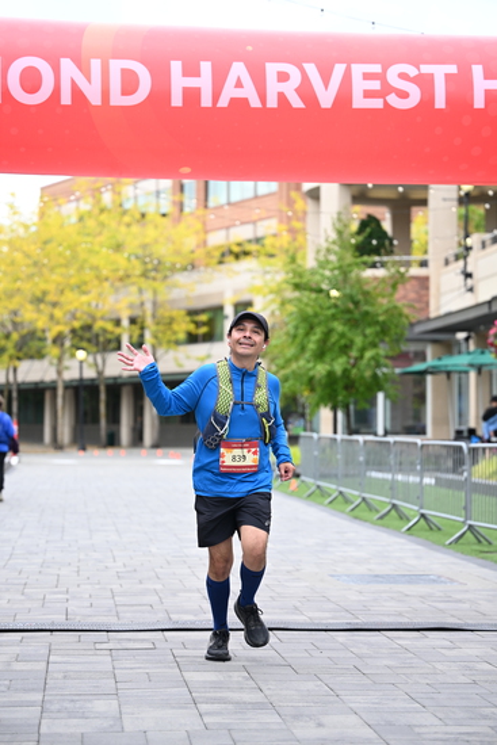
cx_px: 248
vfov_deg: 24.8
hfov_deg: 16.7
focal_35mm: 82
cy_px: 372
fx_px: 1697
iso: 640
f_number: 2.8
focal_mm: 82
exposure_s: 1/1250
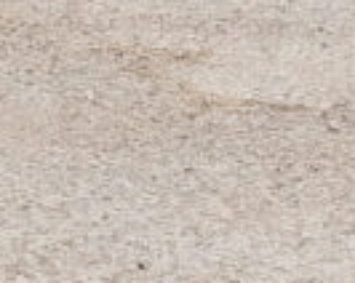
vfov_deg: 3.1
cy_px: -501
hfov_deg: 3.9
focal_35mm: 491
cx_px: 985
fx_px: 5151
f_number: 7.1
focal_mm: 45
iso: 160
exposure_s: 1/250
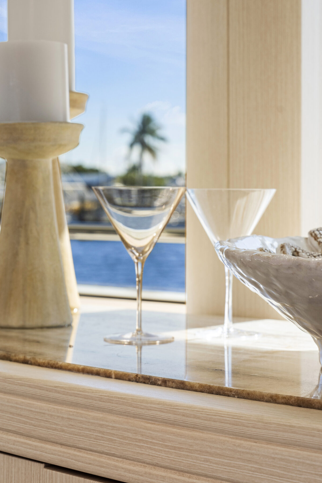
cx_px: 148
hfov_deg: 16.1
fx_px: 1140
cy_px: 246
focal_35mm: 85
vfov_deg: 23.9
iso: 320
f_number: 8
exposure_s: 1/30
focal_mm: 60
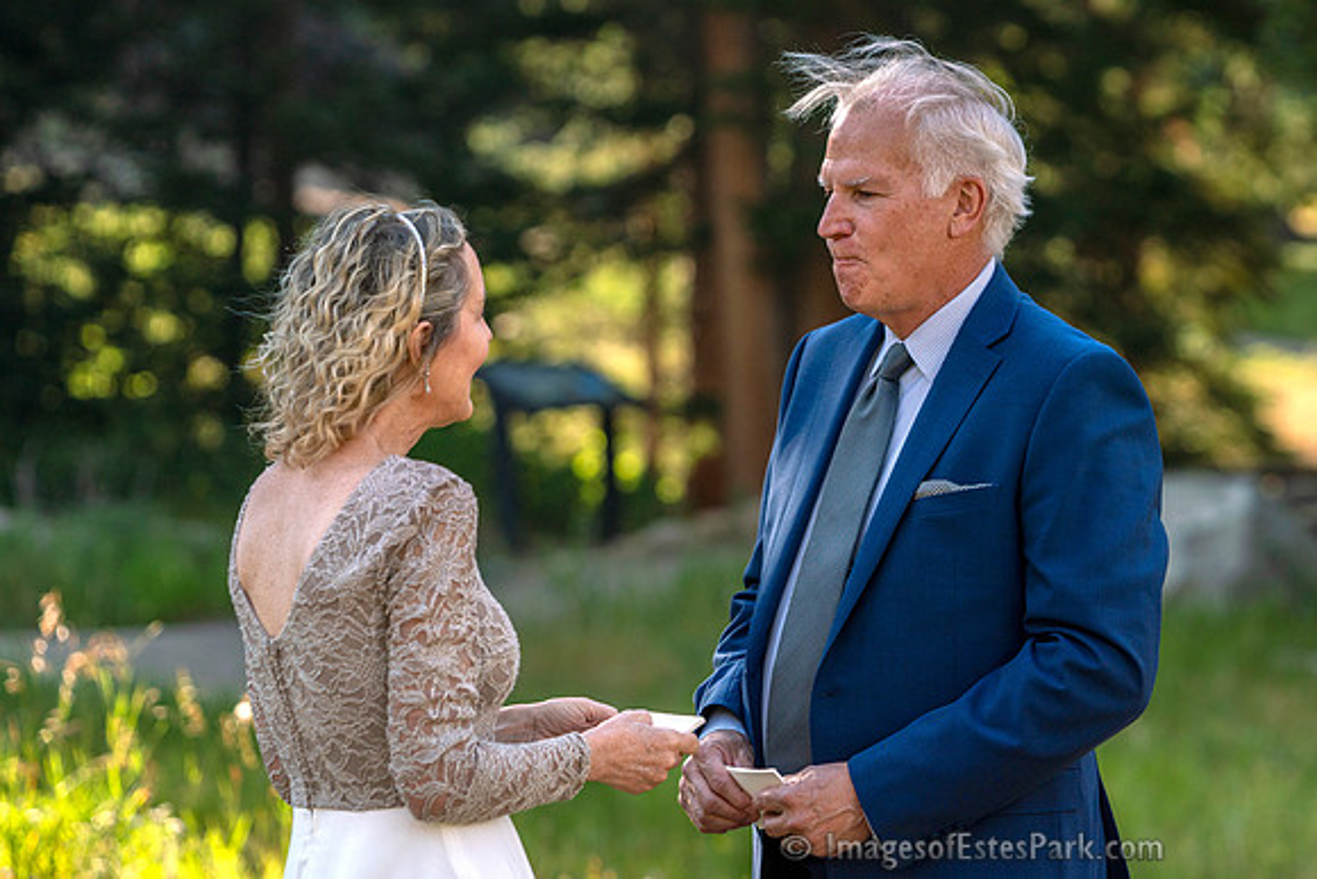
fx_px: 4391
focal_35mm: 120
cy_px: 440
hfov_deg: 17.1
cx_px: 658
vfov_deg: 11.4
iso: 100
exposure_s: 1/800
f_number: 3.5
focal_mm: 120
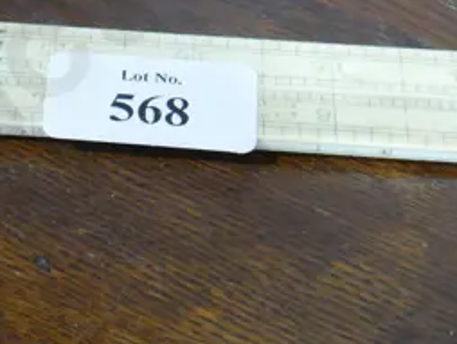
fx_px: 1916
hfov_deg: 13.4
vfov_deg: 10.2
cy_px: 100
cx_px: -14
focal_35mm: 145
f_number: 4
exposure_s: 1/60
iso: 800
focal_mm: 18
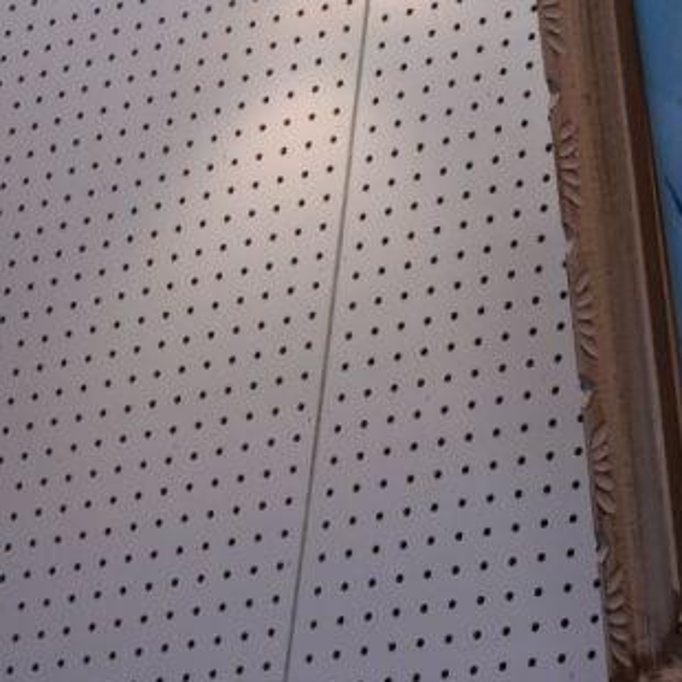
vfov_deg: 14.3
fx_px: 2697
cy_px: 151
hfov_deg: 13.8
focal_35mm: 121
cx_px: 902
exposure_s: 1/200
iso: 400
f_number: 4.5
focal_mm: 18.4
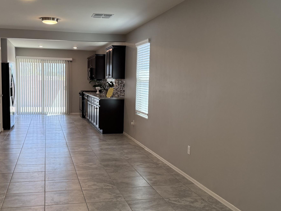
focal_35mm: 41
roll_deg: -0.9
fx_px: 333
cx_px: 111
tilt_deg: -6.6
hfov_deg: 45.5
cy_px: 114
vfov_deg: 35.1
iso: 200
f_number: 1.78
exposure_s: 1/208
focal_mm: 6.76
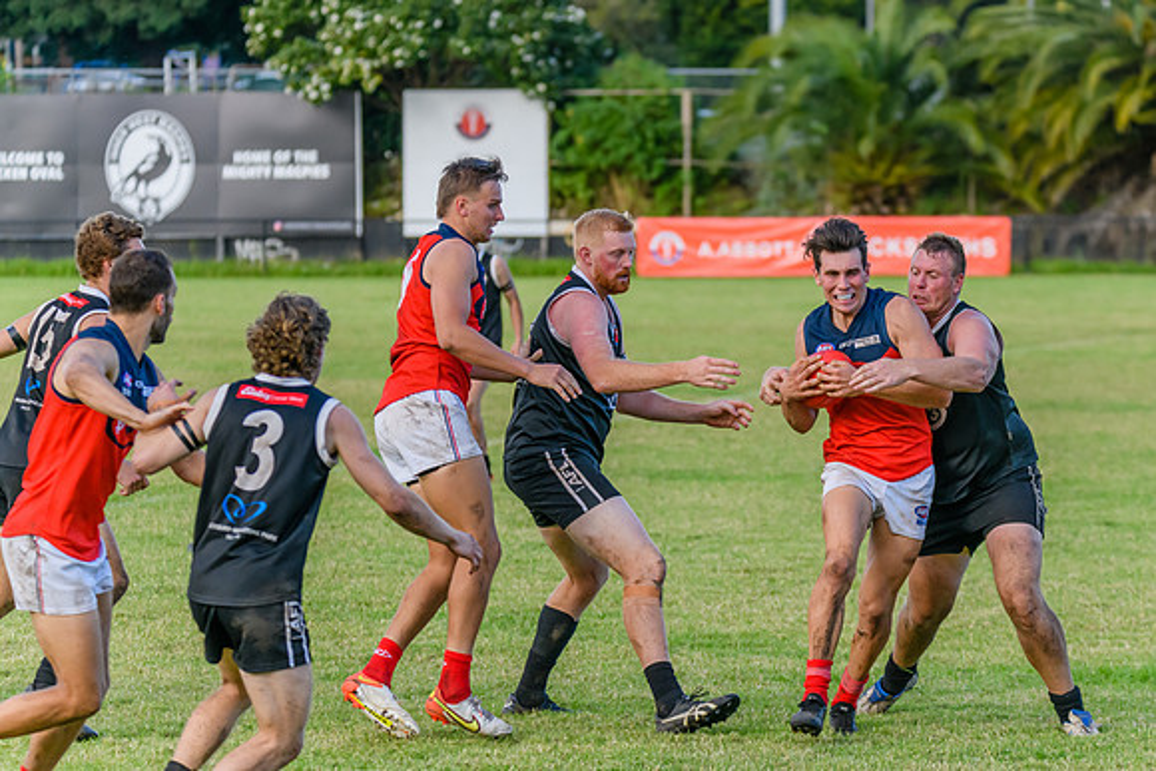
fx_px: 7710
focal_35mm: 240
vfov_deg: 5.7
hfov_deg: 8.6
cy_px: 319
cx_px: 689
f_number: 5.3
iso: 1600
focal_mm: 200
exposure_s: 1/2000
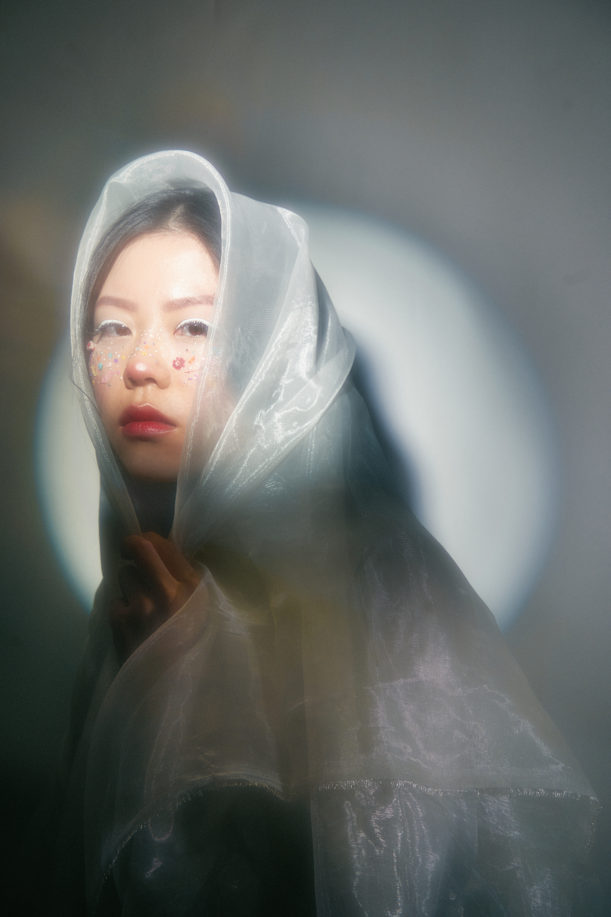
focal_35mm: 55
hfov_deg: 24.6
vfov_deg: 36.2
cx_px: 306
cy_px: 458
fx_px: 1400
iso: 64
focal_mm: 55
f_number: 7.1
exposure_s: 1/160
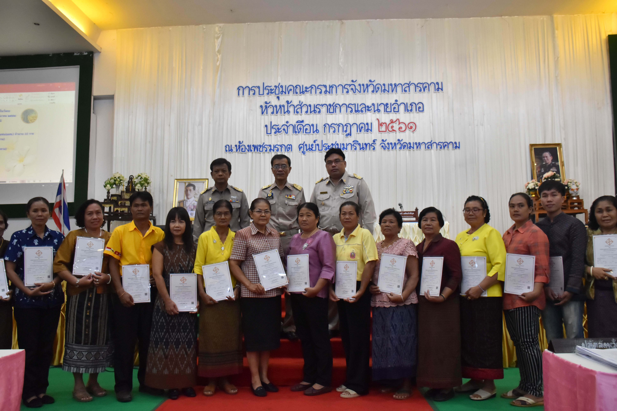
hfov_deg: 61.9
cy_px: 206
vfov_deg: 43.6
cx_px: 308
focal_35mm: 30
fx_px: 514
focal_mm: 20
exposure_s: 1/100
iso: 1600
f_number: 5
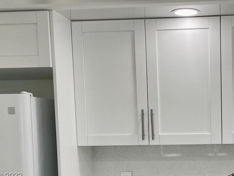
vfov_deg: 22.1
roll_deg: -0.5
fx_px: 433
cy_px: 176
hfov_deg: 29.4
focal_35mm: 64
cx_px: 195
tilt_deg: -5.9
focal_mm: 4.2
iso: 32
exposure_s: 1/171
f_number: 1.6
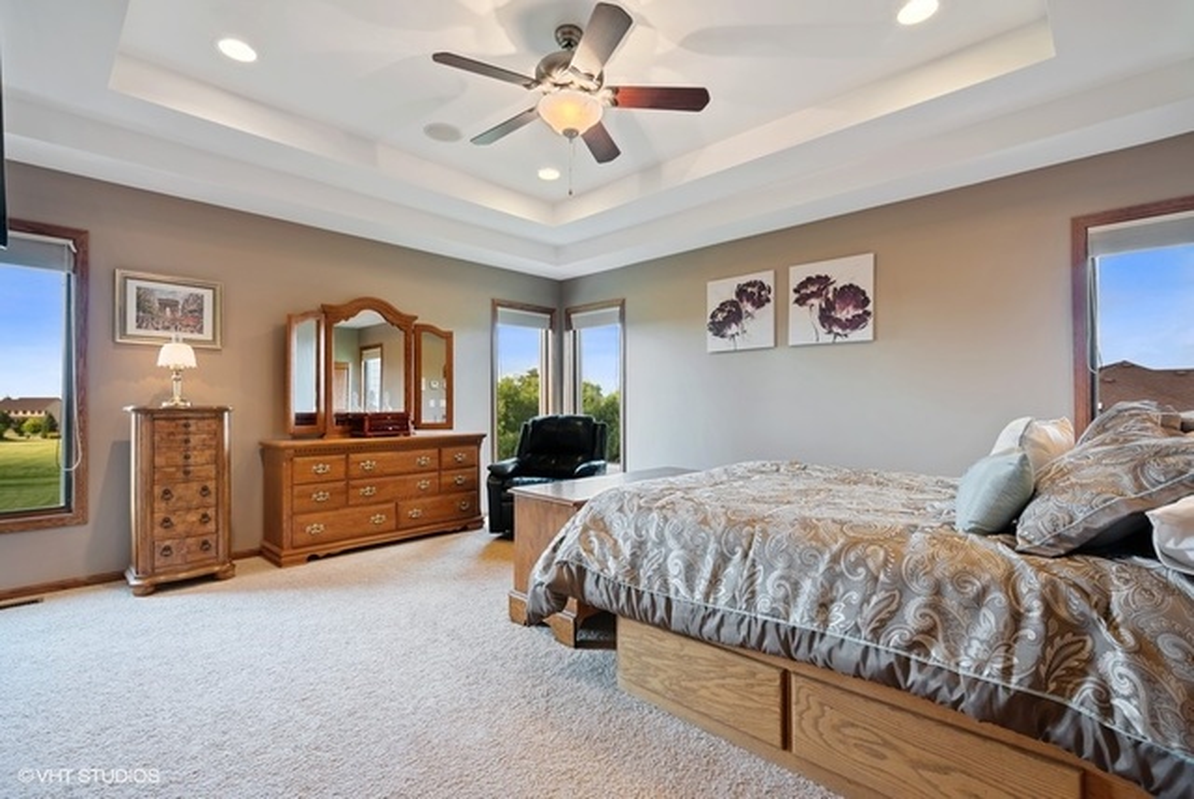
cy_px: 400
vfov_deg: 73.9
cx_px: 597
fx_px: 531
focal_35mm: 16
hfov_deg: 96.7
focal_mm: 16
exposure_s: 1
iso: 200
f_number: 10
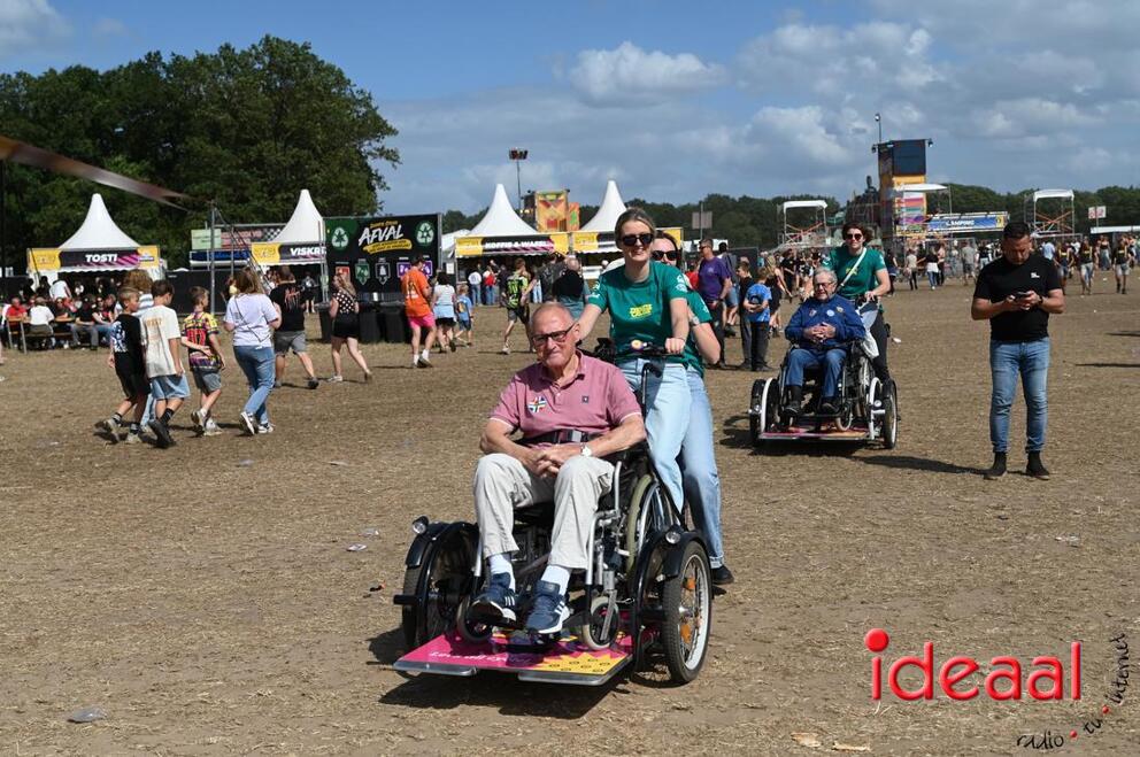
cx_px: 570
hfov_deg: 41.2
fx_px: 1518
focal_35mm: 48
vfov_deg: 28.0
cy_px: 378
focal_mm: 48
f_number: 4.5
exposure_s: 1/8000
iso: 500
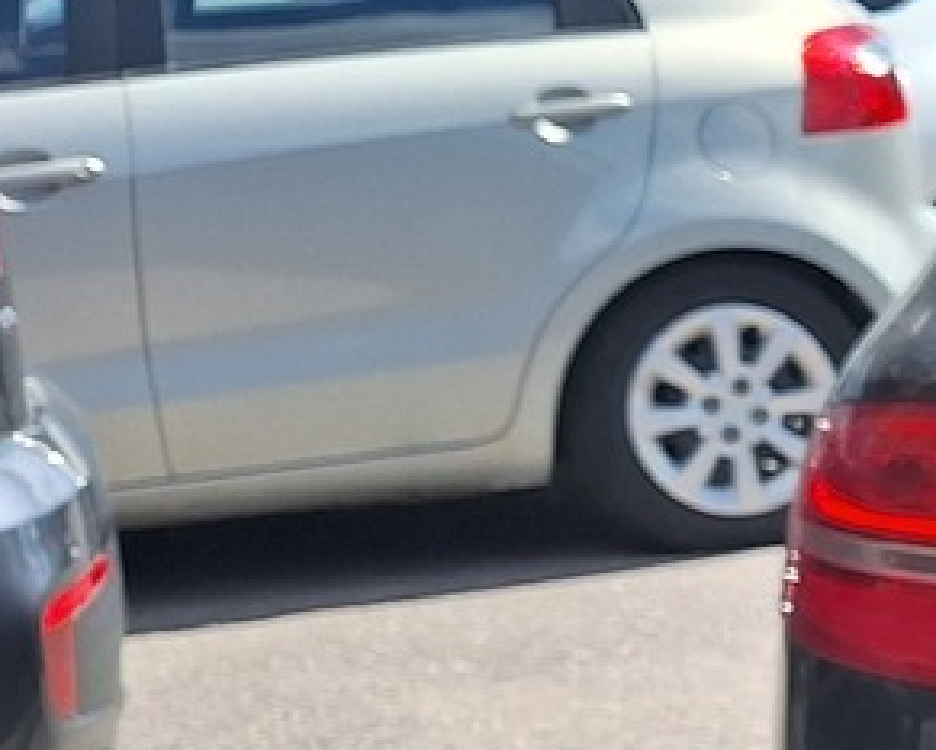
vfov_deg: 13.7
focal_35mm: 111
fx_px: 3076
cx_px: 1817
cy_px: 737
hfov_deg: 14.6
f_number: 1.8
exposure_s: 1/2336
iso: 40
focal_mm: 5.54
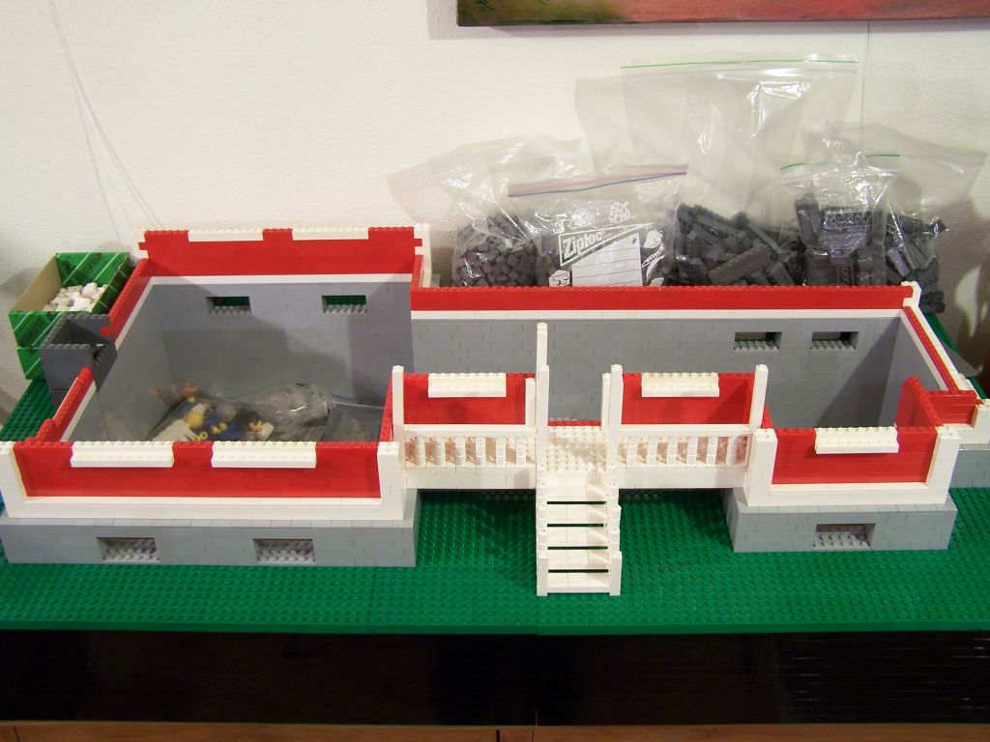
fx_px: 1087
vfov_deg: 37.7
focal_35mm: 38
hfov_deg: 49.0
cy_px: 371
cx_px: 495
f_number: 2.8
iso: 80
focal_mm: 6.3
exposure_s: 1/2
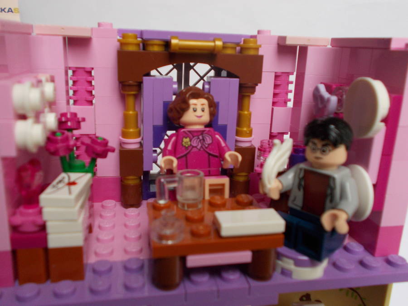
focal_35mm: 34
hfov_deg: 54.0
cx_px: 204
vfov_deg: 41.8
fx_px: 401
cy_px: 153
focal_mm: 6
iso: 160
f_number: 3.6
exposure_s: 1/25
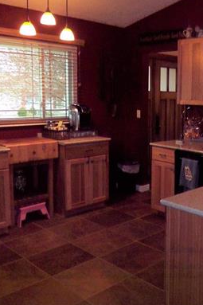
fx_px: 339
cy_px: 133
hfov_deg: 31.8
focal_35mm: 40
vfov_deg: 48.4
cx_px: 182
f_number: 2.8
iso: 200
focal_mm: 3.8
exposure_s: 1/30
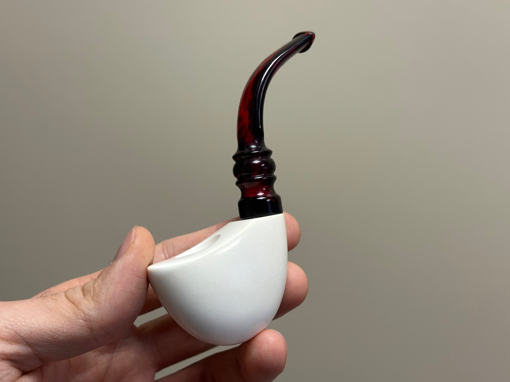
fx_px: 707
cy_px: 191
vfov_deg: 30.3
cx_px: 255
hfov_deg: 39.7
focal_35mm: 48
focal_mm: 6.86
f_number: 1.78
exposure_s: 1/100
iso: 64
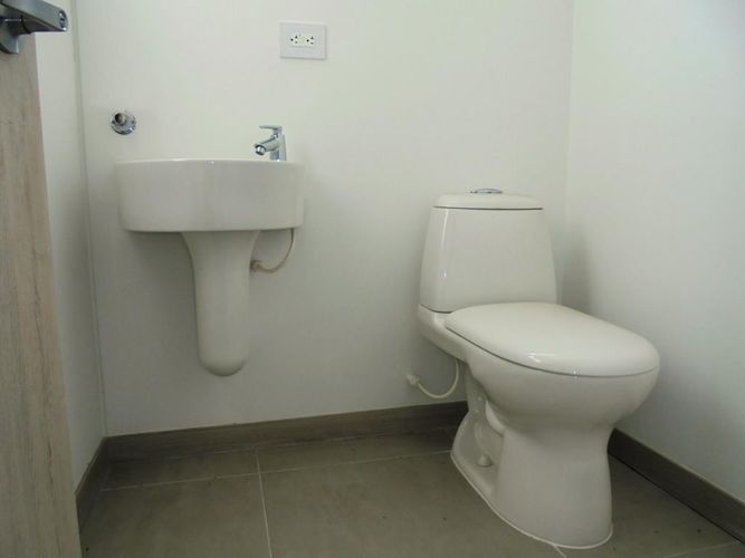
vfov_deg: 53.0
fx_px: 559
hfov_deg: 67.3
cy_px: 279
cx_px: 372
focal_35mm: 26
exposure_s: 1/160
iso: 100
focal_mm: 4.6
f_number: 3.5
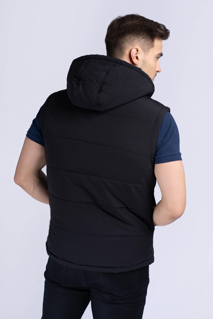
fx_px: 488
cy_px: 160
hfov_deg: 24.6
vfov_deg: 36.2
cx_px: 106
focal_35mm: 55
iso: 100
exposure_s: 1/160
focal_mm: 55
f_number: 5.6
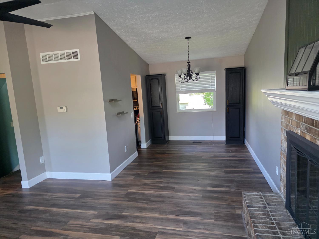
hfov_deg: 73.9
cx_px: 160
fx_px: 212
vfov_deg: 58.9
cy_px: 120
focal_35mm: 23
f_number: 1.7
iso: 400
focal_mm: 6.3
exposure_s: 1/120
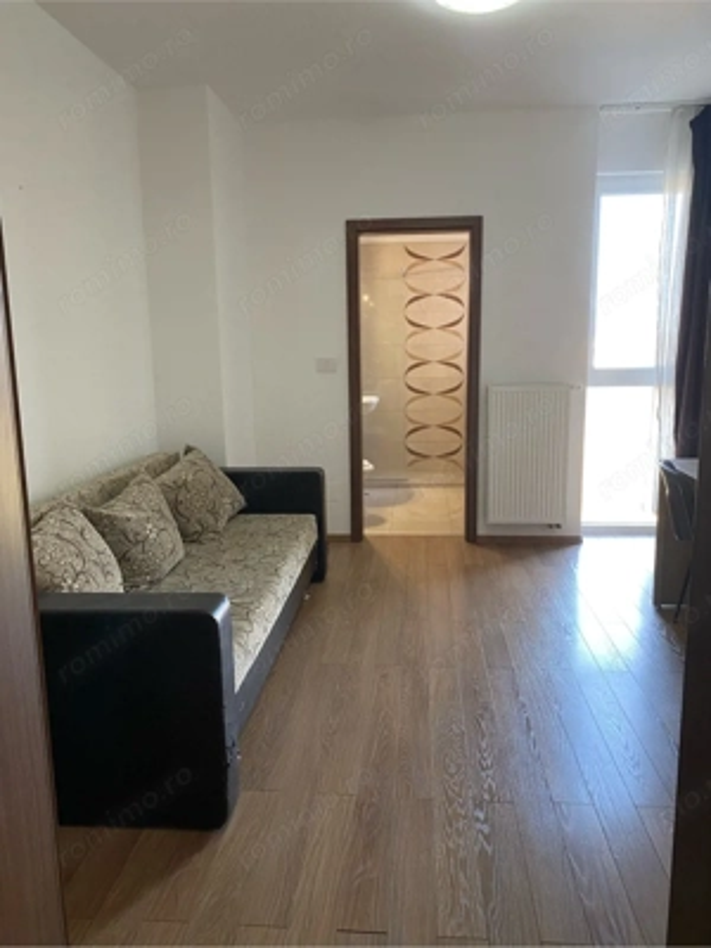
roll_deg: +1.1
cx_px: 356
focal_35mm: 26
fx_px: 712
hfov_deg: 53.1
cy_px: 474
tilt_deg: -9.9
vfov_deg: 67.3
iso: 200
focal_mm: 4.25
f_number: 1.8
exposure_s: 1/60
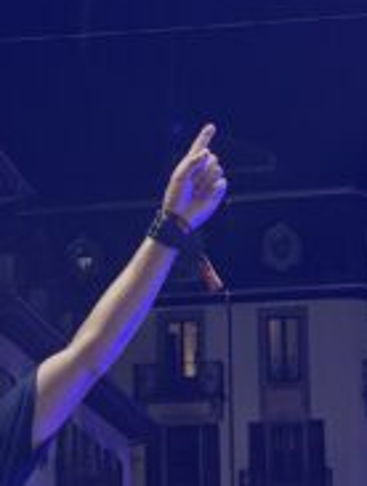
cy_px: 236
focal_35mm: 134
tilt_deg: +23.5
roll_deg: -0.8
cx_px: -21
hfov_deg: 11.0
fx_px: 1888
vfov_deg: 14.7
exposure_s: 1/59
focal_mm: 6.76
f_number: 1.78
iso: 320
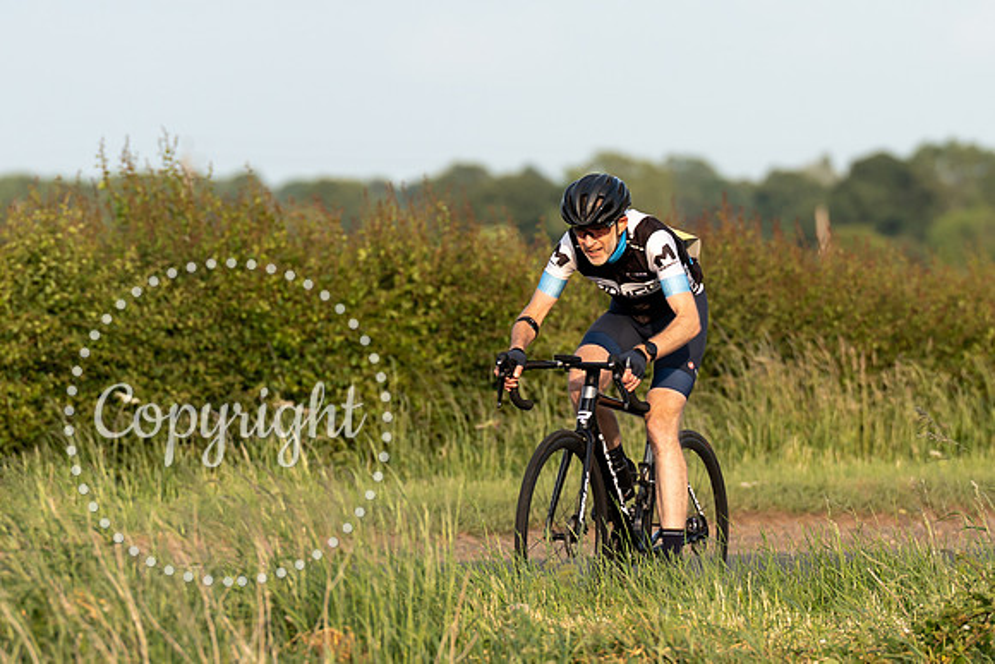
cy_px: 421
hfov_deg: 4.3
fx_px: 13118
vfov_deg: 2.9
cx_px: 688
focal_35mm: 475
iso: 160
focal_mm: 200
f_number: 4
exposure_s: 1/1000
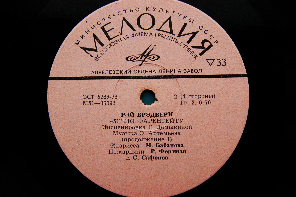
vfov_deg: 25.7
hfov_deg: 37.9
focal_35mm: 52
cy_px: 98
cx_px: 148
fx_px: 431
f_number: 5.6
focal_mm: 35
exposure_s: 1/125
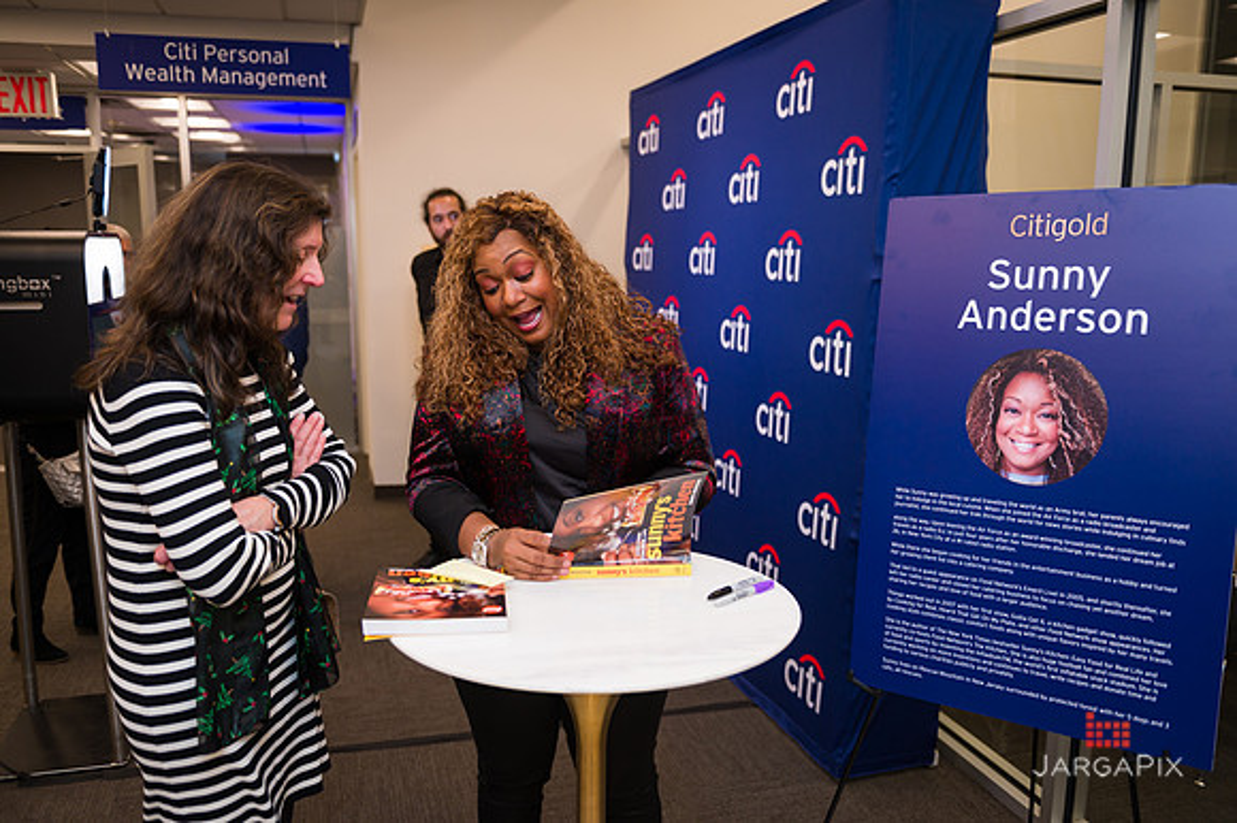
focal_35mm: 29
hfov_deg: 63.7
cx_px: 618
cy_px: 412
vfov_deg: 44.9
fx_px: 996
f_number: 3.2
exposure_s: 1/200
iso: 400
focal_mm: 29
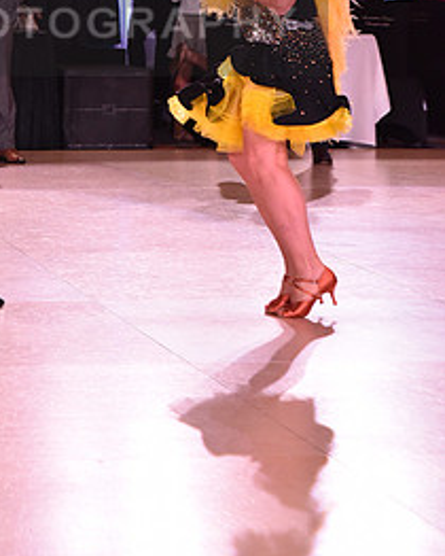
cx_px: 37
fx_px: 2220
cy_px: 6
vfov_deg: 14.1
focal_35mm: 135
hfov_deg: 11.4
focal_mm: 65
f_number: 6.3
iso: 2500
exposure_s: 1/320
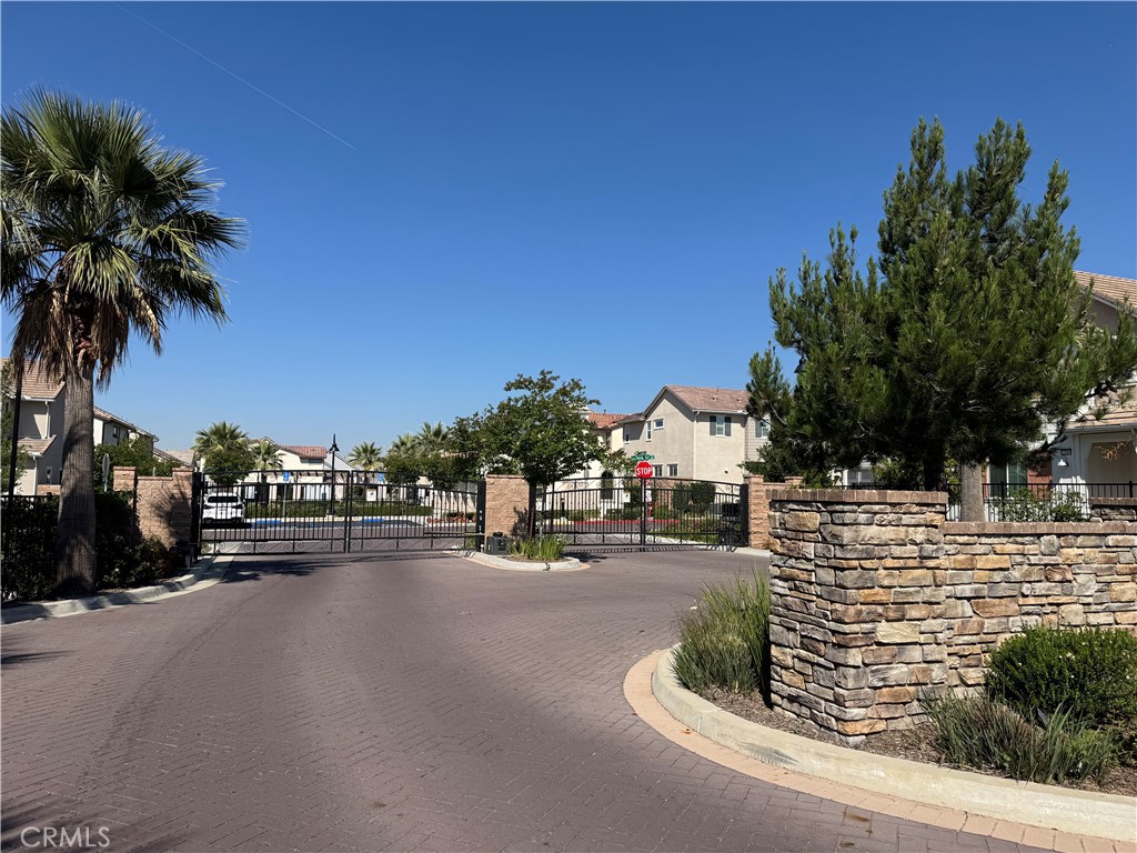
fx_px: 788
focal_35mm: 24
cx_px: 568
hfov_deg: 71.6
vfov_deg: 56.8
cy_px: 426
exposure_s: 1/6410
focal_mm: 6.76
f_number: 1.78
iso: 80
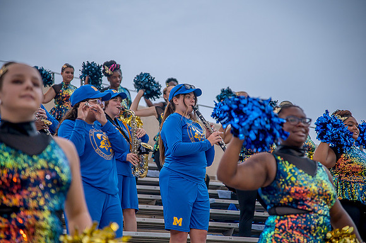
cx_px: 183
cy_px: 122
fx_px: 1219
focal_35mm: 120
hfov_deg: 17.1
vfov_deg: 11.4
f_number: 4
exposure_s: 1/200
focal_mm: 120
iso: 400
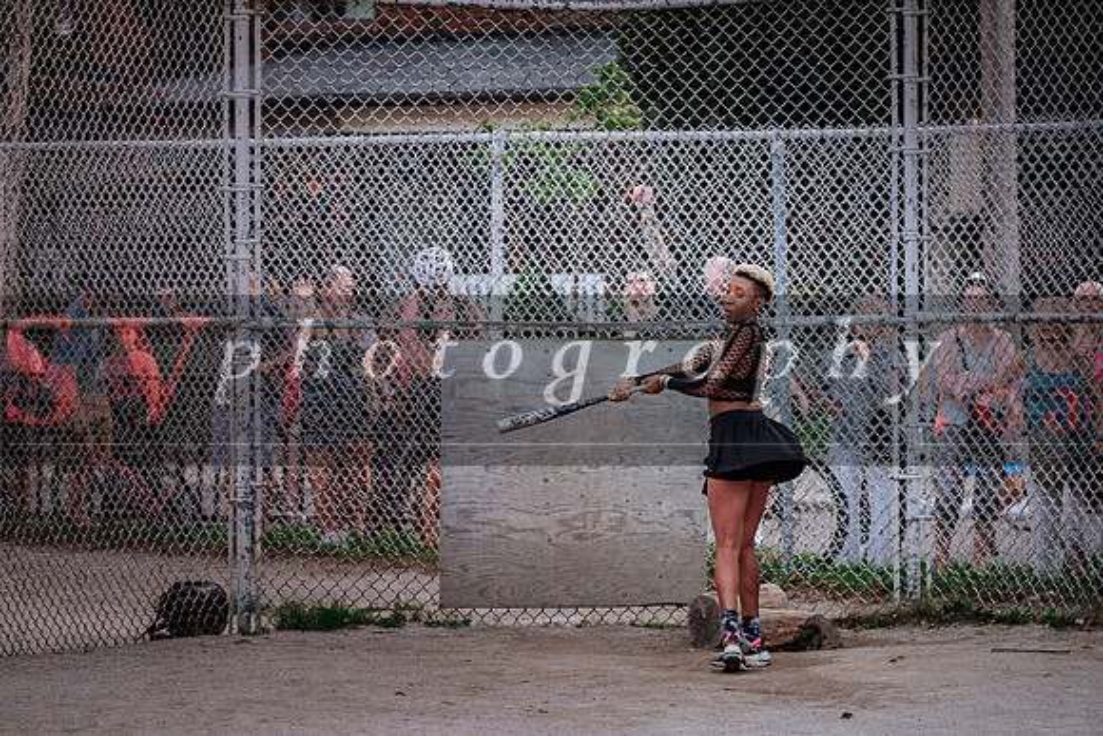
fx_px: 4975
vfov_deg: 8.5
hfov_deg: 12.7
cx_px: 560
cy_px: 391
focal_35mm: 162
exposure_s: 1/320
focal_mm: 102.2
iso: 400
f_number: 2.8
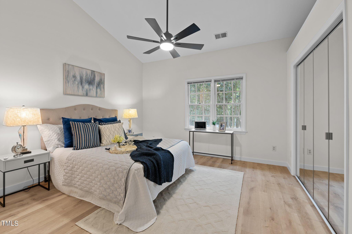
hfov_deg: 100.4
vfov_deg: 77.2
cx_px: 176
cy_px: 117
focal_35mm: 15
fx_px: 147
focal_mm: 15
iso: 400
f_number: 6.3
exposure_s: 1/5
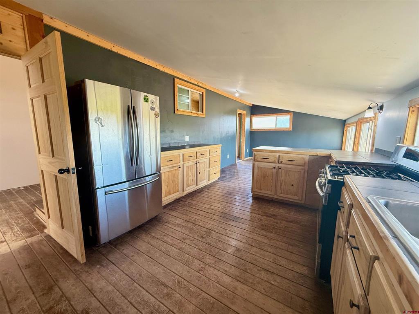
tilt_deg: -8.5
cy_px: 157
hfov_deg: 102.1
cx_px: 210
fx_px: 169
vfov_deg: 85.7
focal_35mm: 14
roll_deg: -0.9
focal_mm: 2.22
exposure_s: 1/120
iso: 200
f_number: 2.2
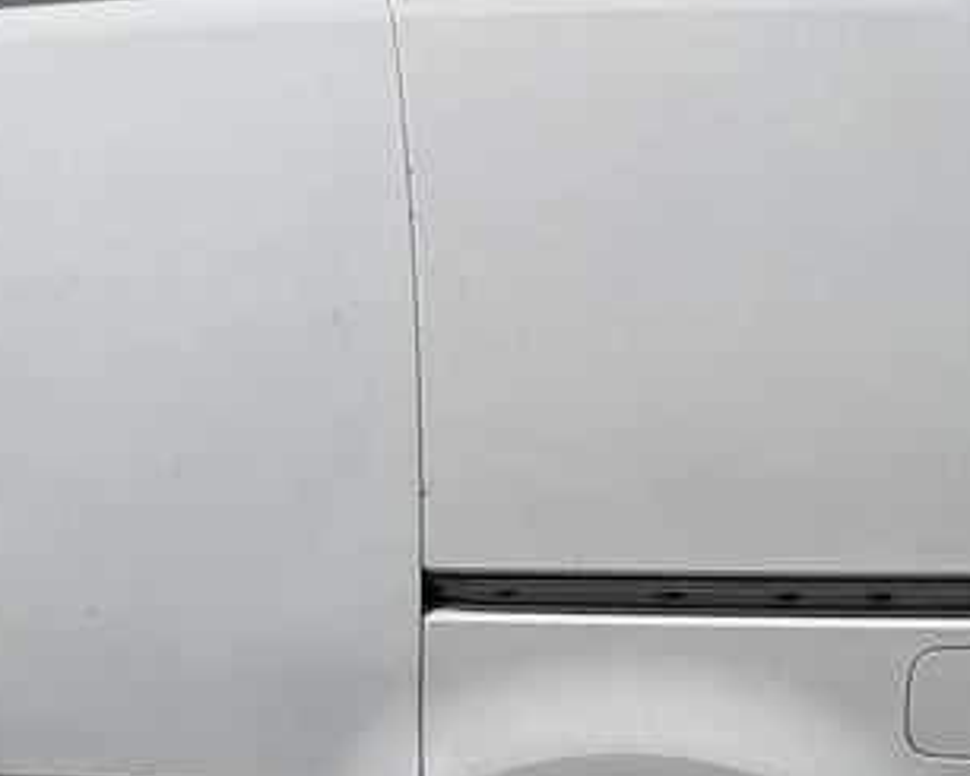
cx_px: -124
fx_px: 1149
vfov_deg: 37.4
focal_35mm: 40
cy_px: 402
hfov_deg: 37.5
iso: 40
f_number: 2.2
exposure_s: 1/6135
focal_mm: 2.22
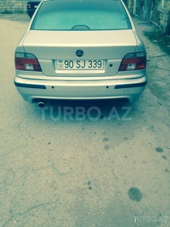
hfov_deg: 42.9
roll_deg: +1.4
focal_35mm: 33
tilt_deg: -27.2
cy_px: 114
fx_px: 216
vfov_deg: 55.4
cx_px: 85
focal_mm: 4.12
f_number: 2.4
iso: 50
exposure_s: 1/319
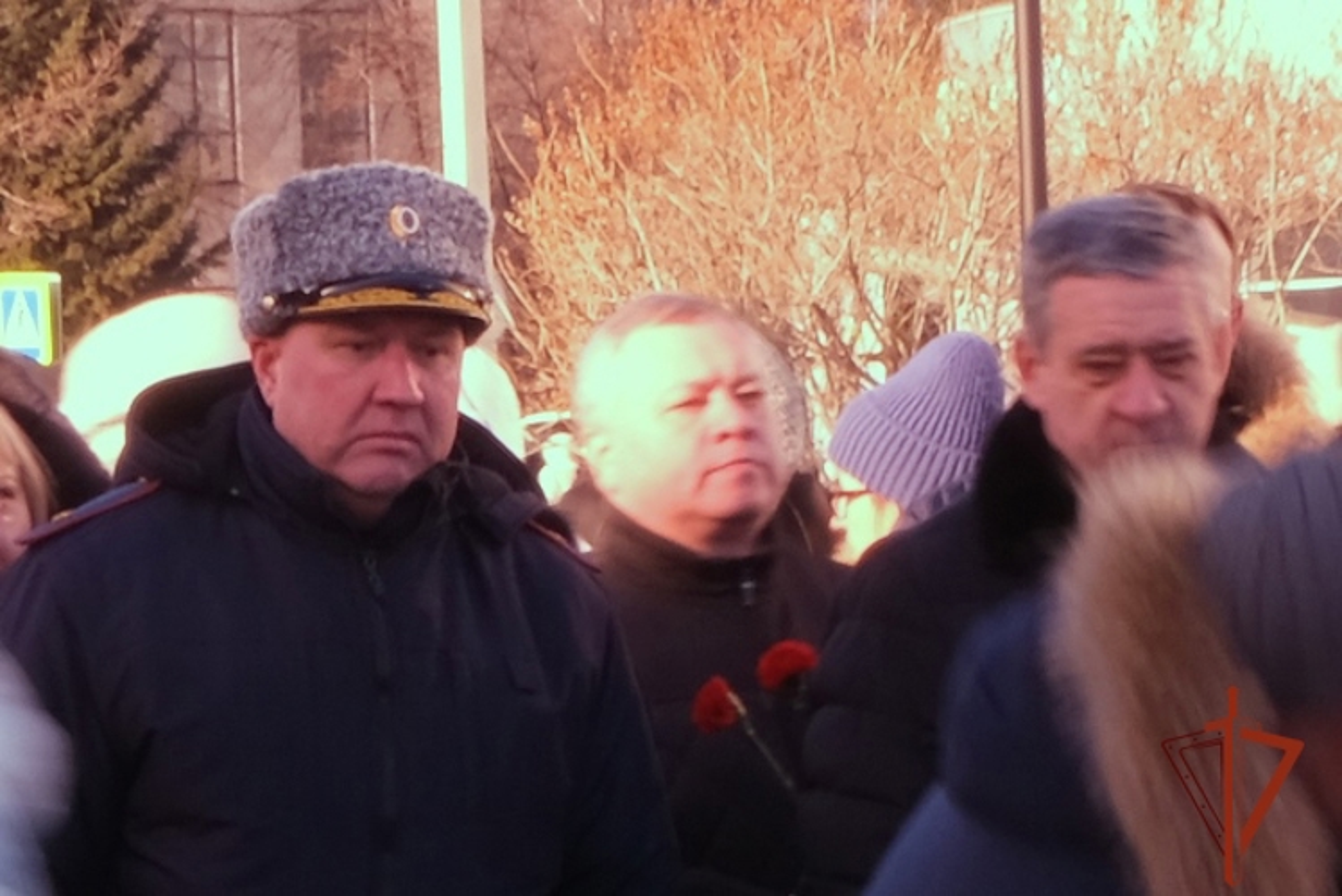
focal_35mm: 37
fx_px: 1380
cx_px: 671
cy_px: 448
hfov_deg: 51.9
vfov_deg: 36.0
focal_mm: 24.7
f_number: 22
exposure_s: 1/13
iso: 200
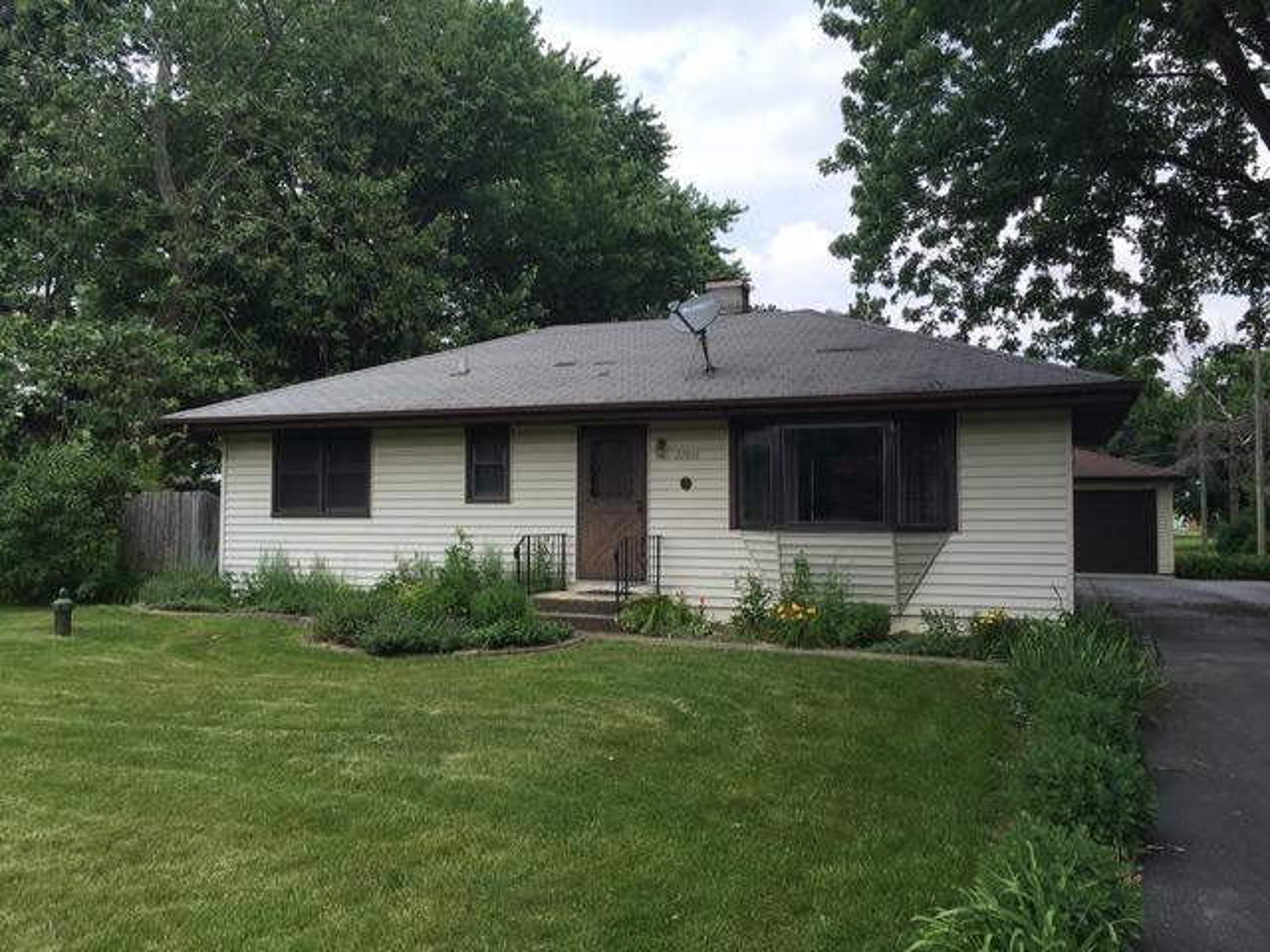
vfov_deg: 48.2
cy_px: 476
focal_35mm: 29
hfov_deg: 61.7
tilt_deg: +2.0
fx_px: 1064
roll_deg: -0.7
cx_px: 635
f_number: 2.2
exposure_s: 1/1099
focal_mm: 4.15
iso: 32
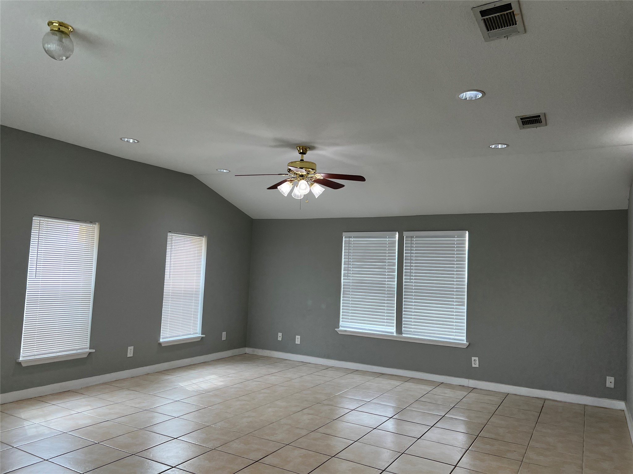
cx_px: 316
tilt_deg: +3.2
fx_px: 475
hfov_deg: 67.3
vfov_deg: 53.1
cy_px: 237
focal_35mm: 26
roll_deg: -1.1
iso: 40
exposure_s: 1/142
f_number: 1.5
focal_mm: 5.7
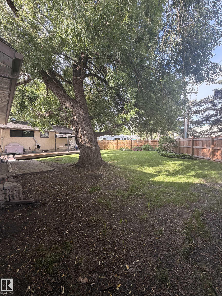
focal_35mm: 14
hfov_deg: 85.7
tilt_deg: -1.0
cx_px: 111
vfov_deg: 102.1
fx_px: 120
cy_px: 148
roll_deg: +0.9
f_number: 2.2
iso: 64
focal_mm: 2.22
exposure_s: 1/121
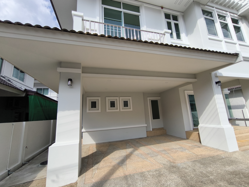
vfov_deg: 81.7
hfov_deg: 98.2
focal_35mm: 15
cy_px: 94
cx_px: 124
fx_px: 108
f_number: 2.2
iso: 50
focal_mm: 1.91
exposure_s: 1/1460
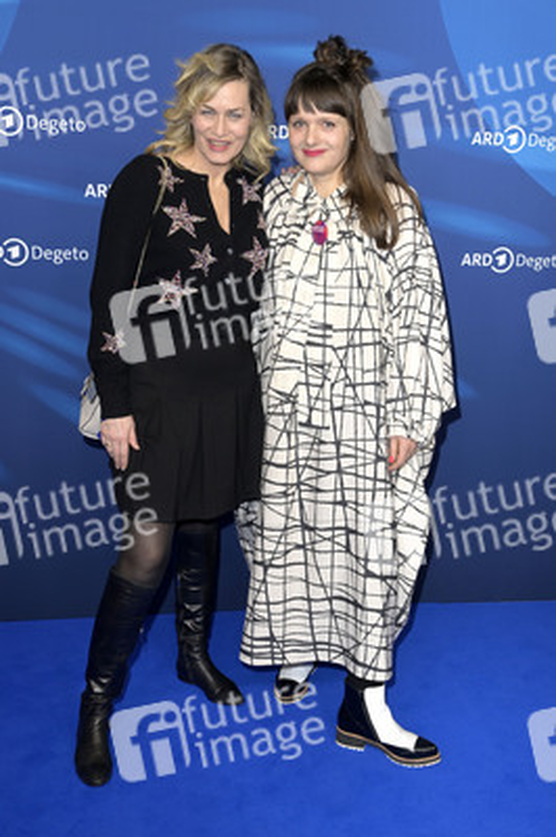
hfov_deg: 30.5
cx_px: 278
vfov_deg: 44.5
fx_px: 1021
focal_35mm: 44
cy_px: 418
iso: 1000
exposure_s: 1/250
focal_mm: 44
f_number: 5.6
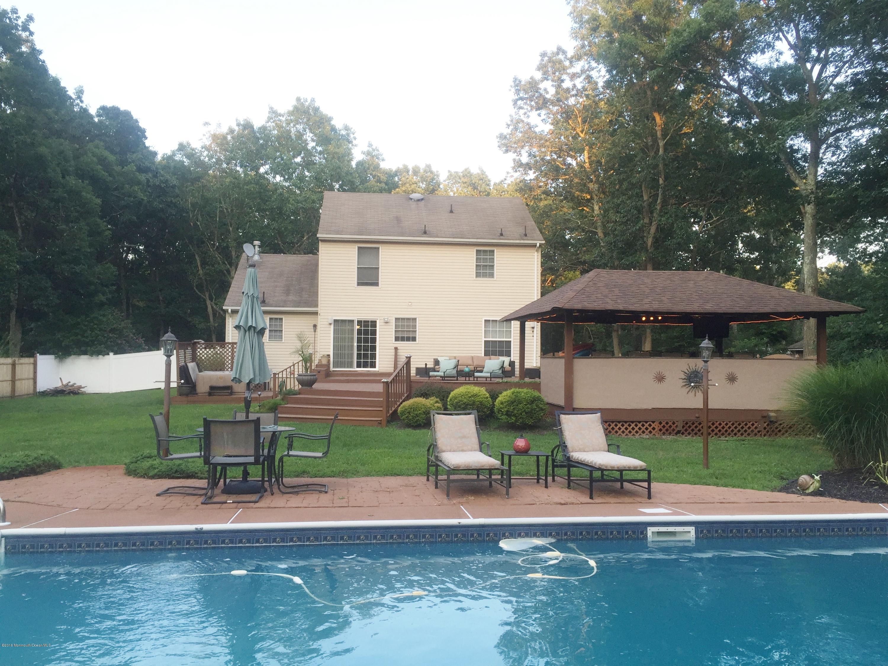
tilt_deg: +4.7
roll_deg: -1.0
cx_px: 444
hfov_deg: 61.7
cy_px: 333
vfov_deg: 48.2
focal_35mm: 29
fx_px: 744
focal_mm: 4.15
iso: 32
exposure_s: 1/120
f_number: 2.2
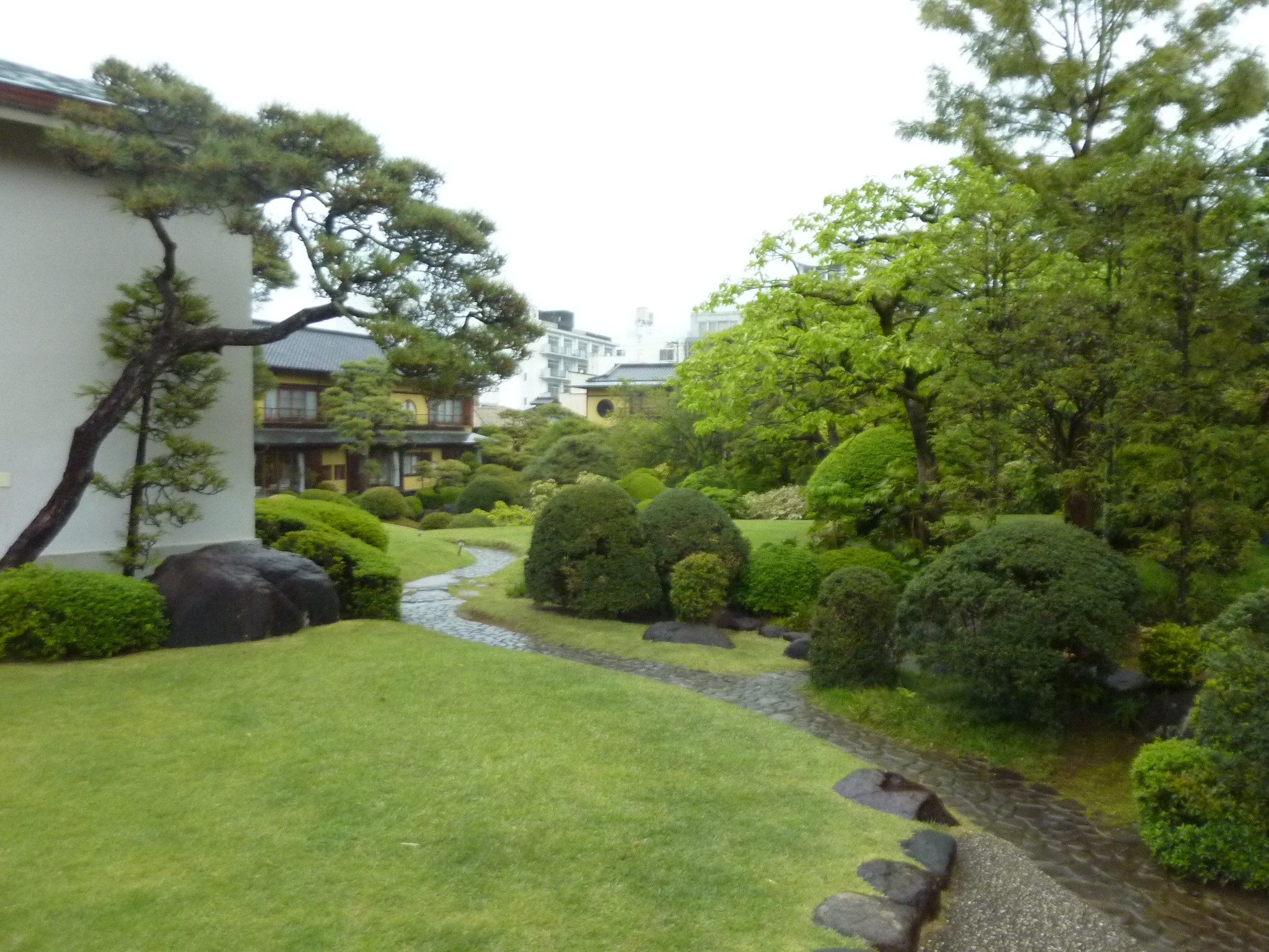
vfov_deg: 54.9
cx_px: 634
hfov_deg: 69.4
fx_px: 916
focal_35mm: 25
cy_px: 476
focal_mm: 4.1
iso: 400
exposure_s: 1/125
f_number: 3.3
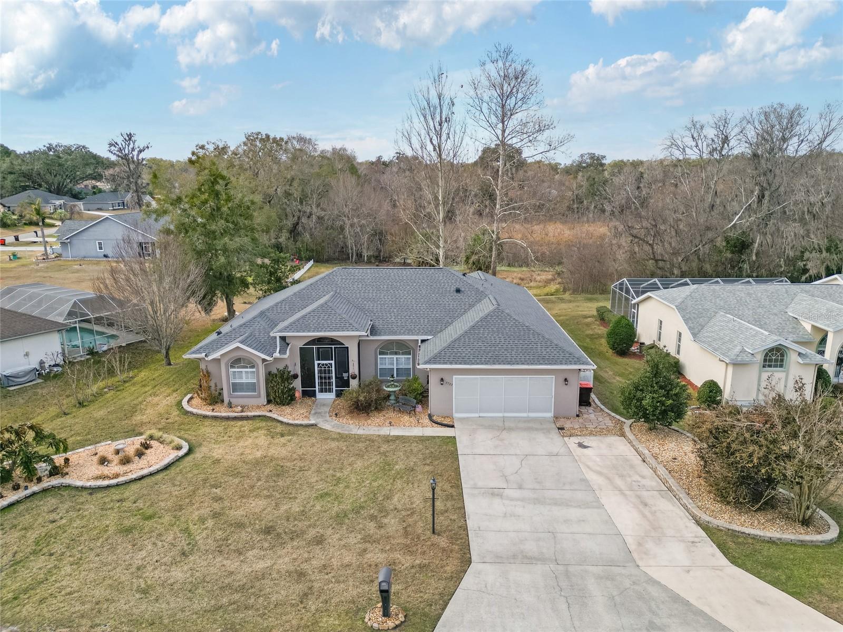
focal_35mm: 24
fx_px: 584
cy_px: 316
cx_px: 422
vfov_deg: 56.8
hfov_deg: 71.6
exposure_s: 1/3000
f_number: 1.7
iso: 150
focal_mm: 6.72
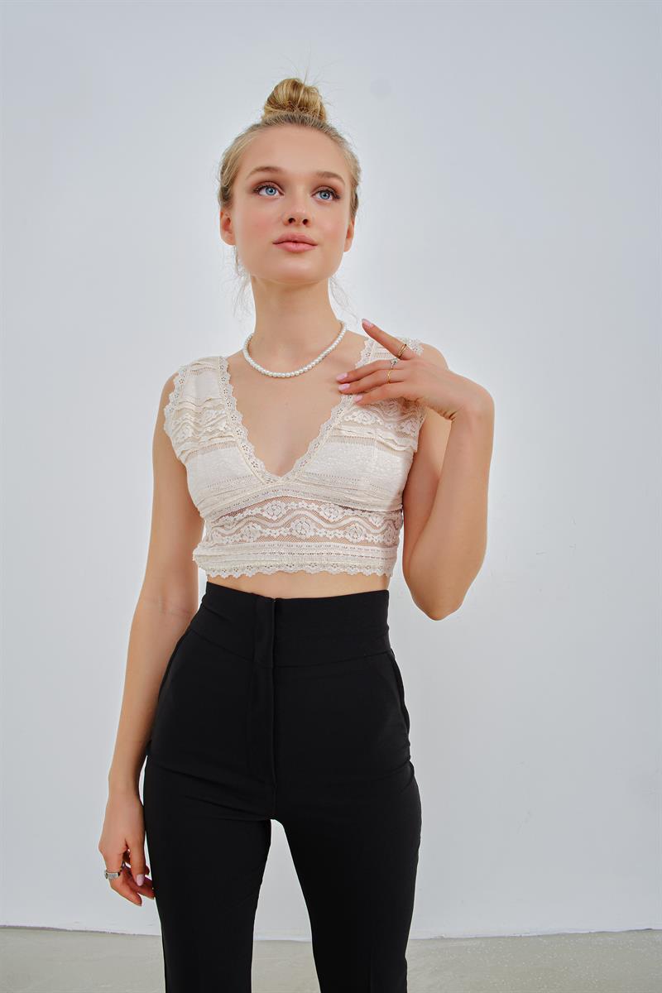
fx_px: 745
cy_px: 496
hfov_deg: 47.9
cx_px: 331
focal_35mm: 27
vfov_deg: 67.4
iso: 200
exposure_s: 1/125
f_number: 8
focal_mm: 18
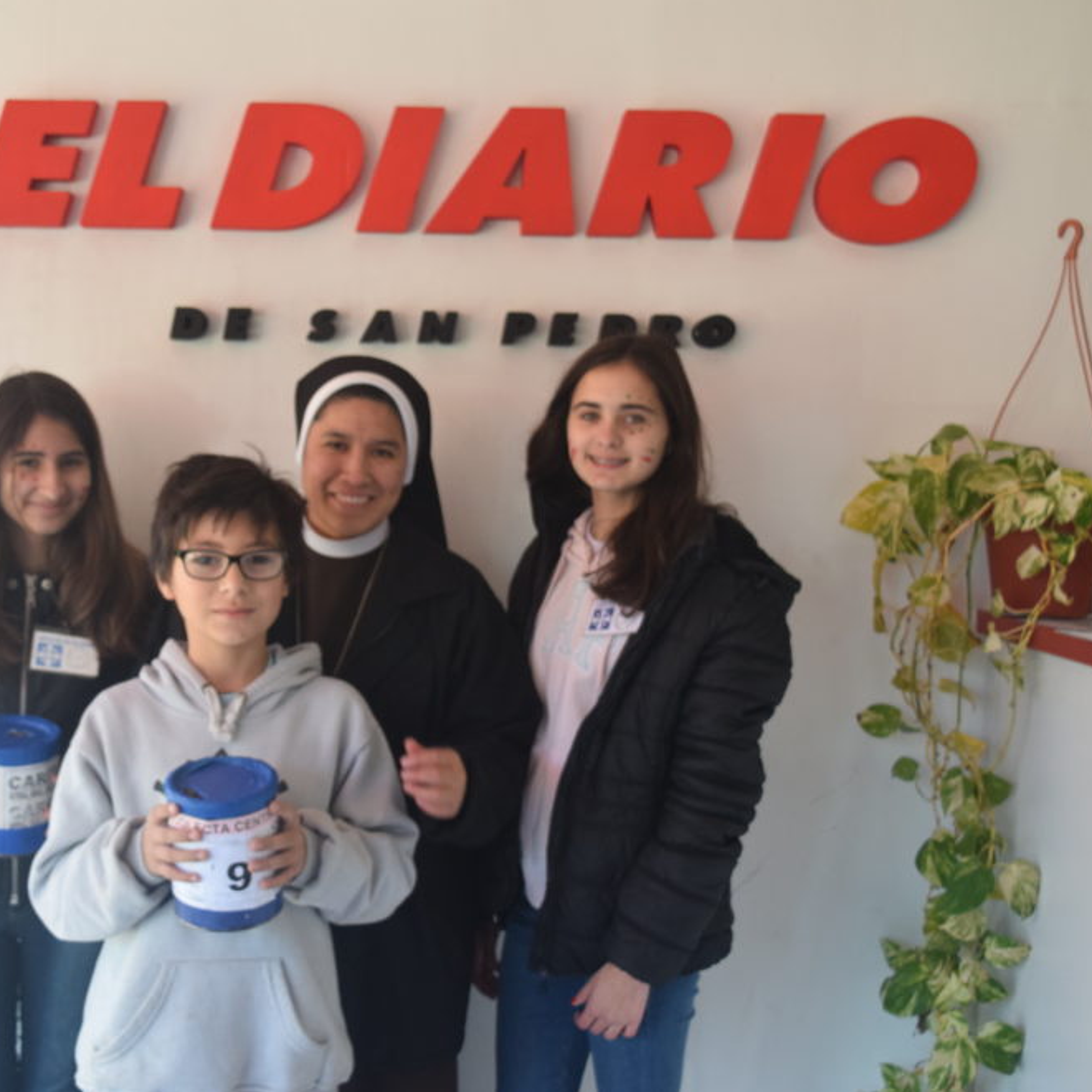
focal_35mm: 54
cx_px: 340
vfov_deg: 31.6
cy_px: 543
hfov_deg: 31.3
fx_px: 1927
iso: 800
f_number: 5
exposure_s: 1/160
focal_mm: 28
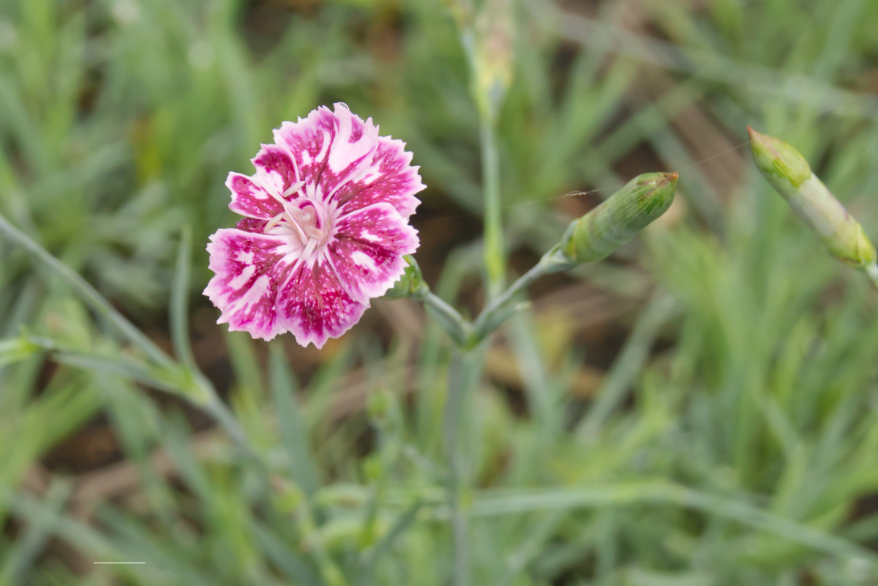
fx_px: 2012
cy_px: 293
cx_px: 439
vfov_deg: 16.6
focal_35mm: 82
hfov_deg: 24.6
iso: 1000
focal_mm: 55
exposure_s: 1/320
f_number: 10
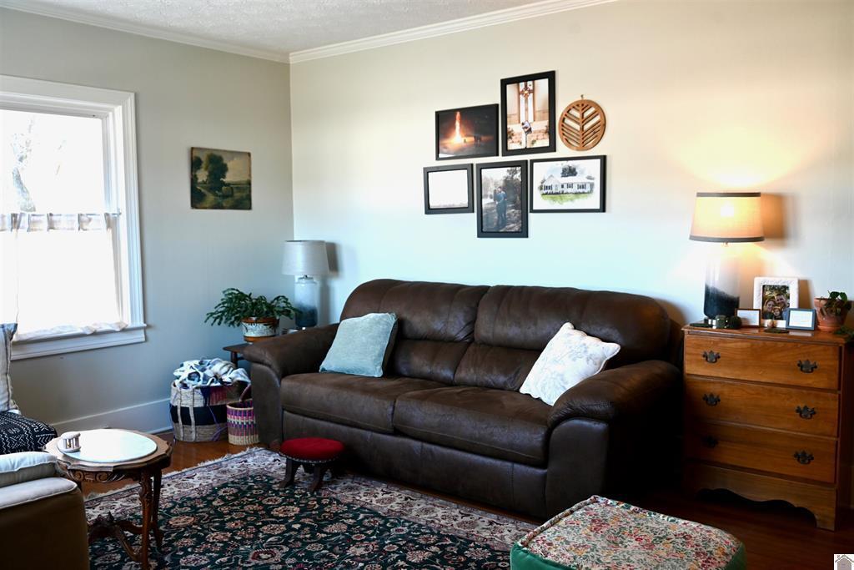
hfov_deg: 58.7
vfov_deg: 41.1
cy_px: 285
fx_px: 759
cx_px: 427
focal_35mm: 32
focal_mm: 32
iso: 280
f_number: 4.8
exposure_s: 1/30
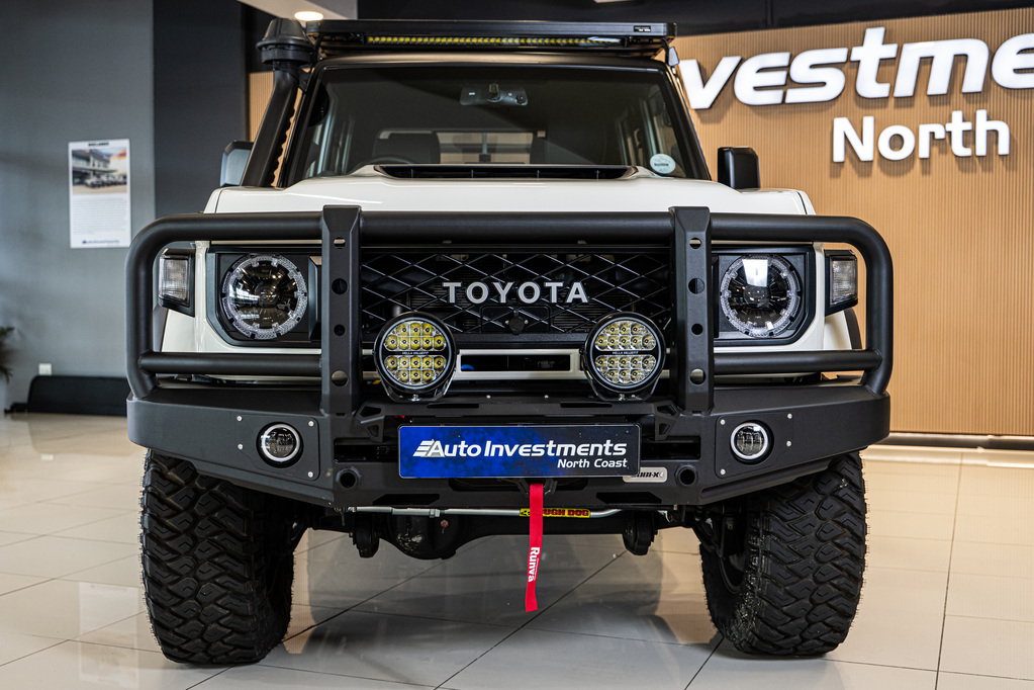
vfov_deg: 32.6
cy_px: 345
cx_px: 517
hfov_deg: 47.4
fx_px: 1178
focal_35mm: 41
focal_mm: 41
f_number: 3.5
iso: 640
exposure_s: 1/125
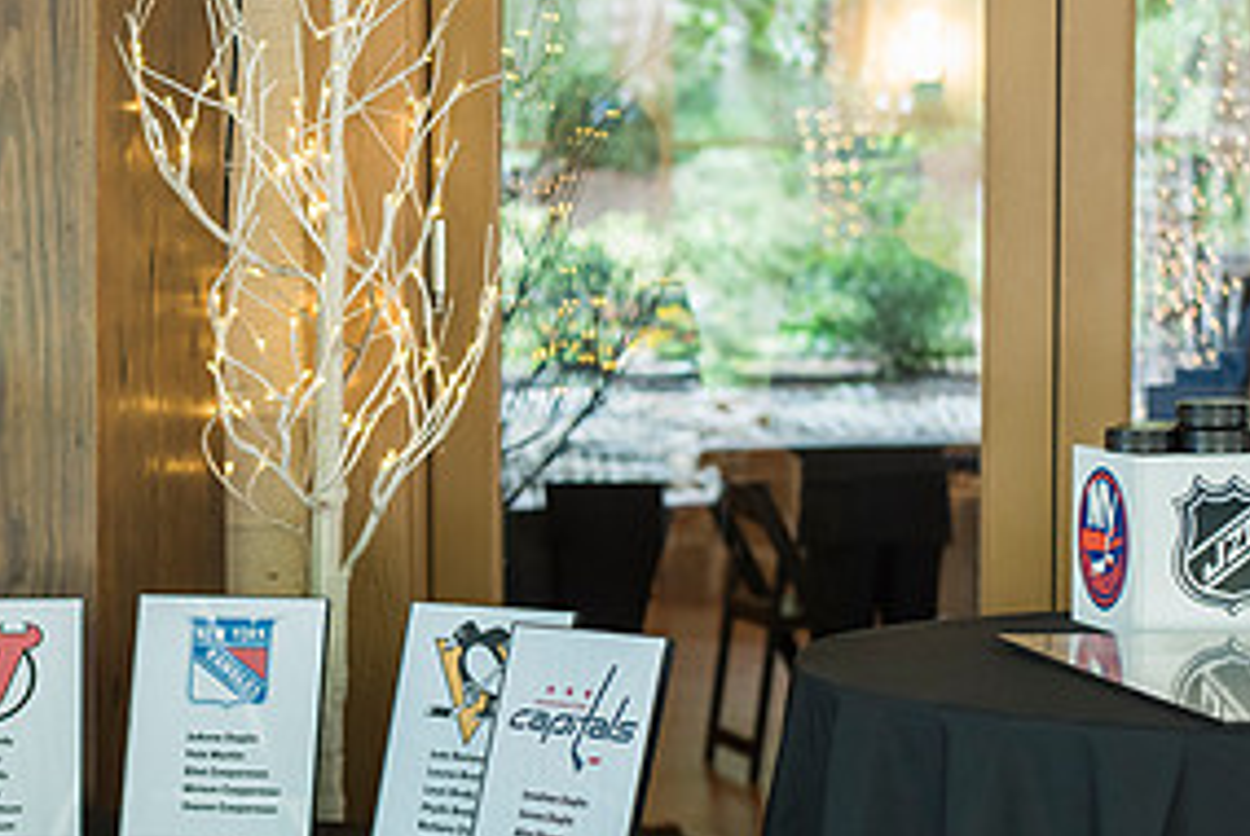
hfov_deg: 19.7
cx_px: 216
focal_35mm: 102
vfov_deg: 13.4
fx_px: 3545
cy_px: 495
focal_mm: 50
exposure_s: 1/100
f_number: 2.8
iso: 1250
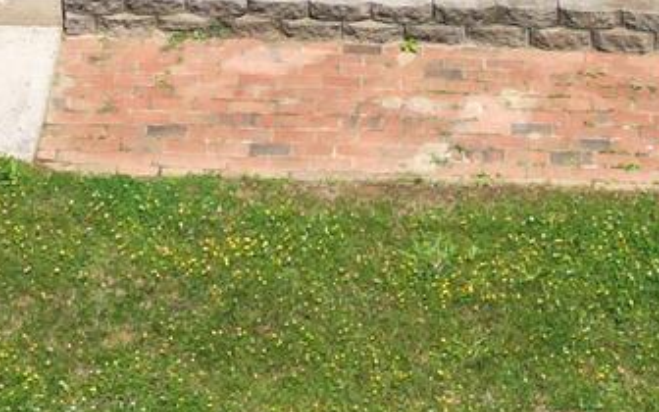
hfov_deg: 13.5
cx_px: 241
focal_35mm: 155
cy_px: -789
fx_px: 2784
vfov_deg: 7.5
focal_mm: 6.72
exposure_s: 1/3000
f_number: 1.7
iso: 120
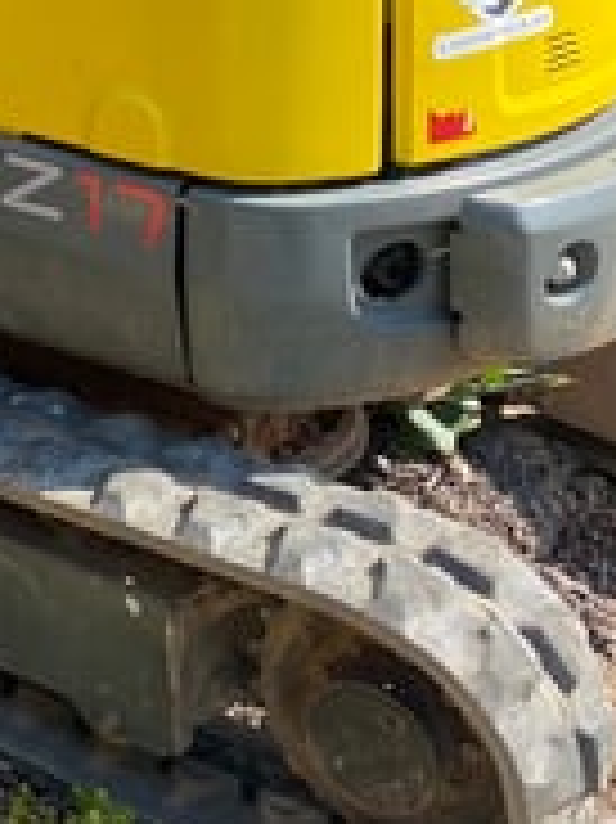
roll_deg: +2.3
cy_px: -232
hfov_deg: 14.5
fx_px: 2162
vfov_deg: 19.9
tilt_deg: -9.1
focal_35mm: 91
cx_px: -450
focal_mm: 4.25
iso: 32
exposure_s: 1/549
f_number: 1.8
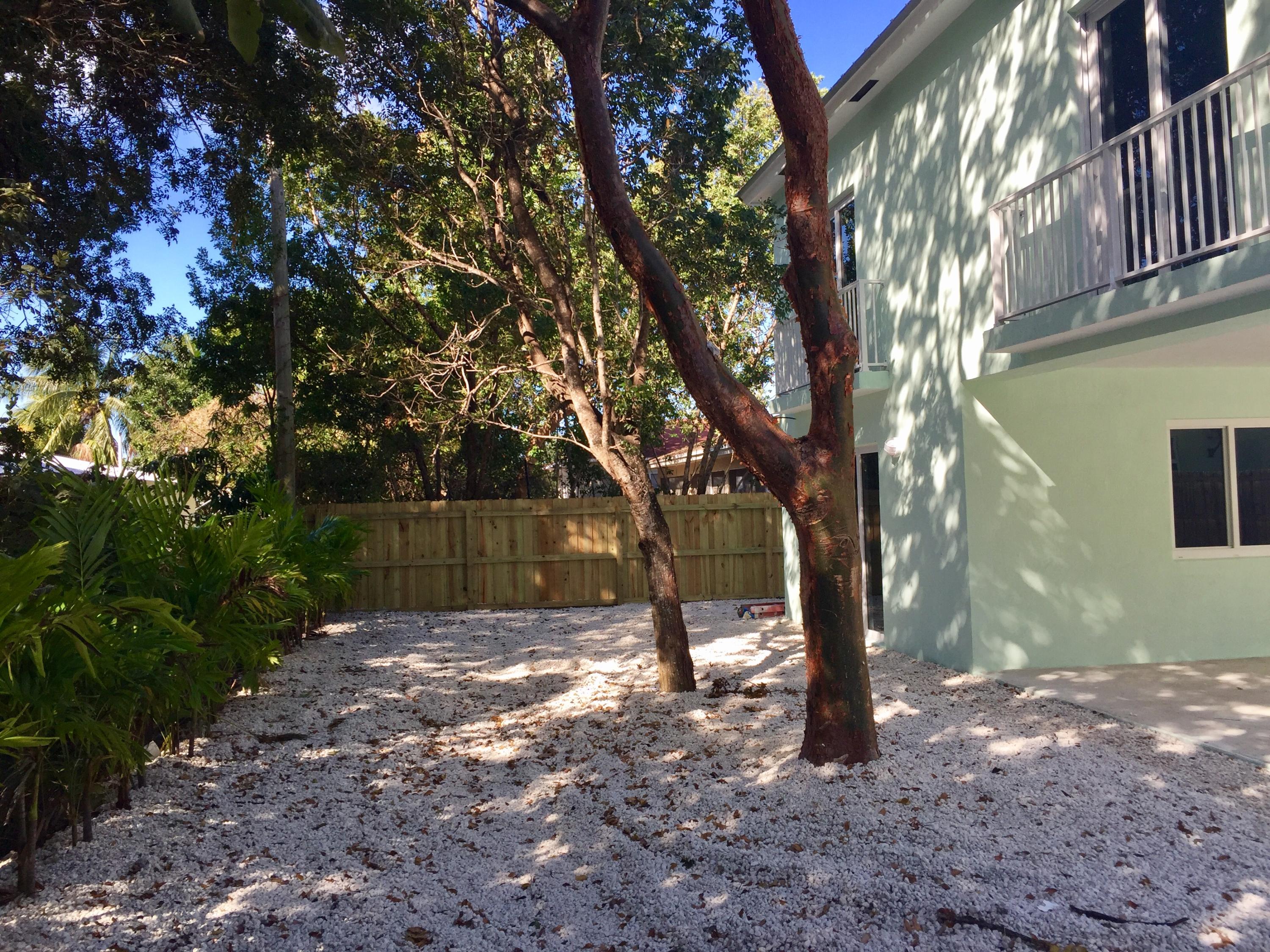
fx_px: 1064
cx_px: 635
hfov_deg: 61.7
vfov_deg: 48.2
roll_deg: +0.1
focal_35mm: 29
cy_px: 476
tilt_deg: +3.7
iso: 32
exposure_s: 1/618
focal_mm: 4.15
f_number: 2.2
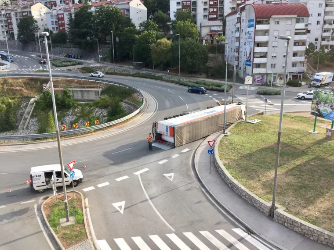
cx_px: 167
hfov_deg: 61.7
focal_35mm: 29
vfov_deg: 48.2
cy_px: 125
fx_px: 280
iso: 32
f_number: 2.2
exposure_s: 1/573
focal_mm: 4.15
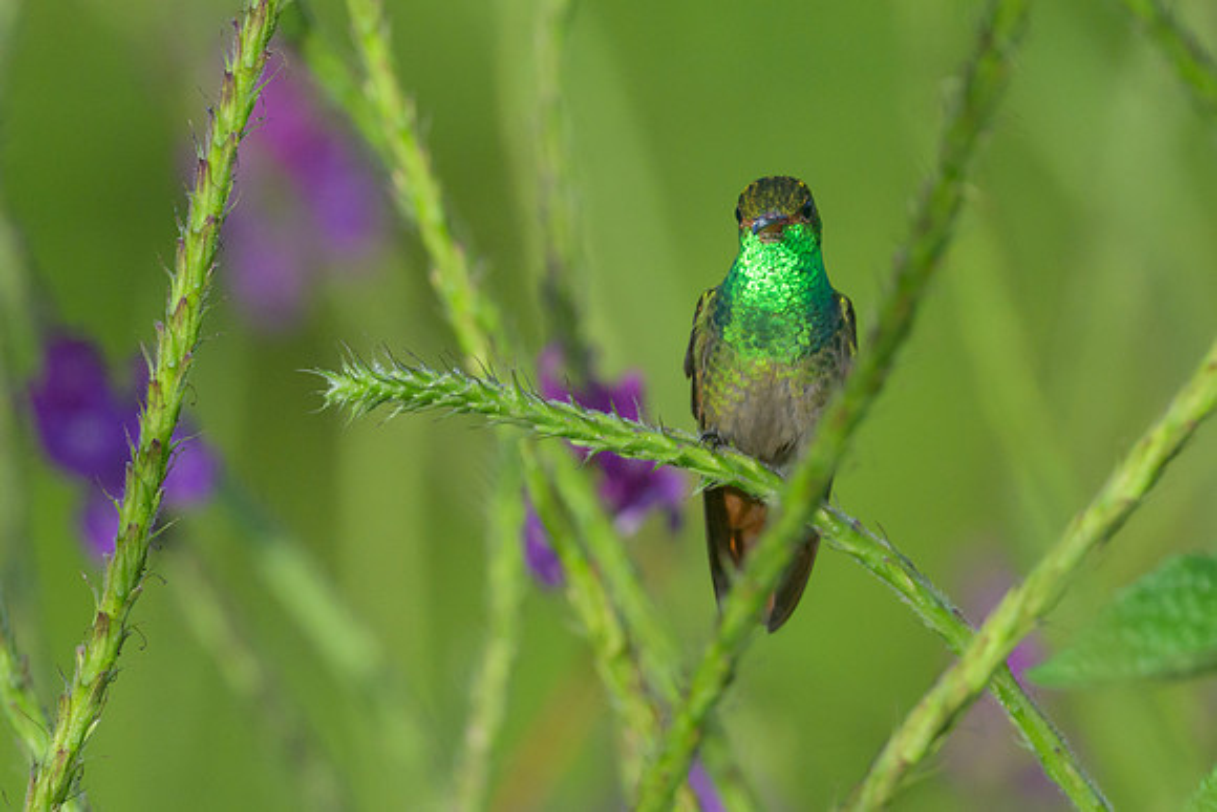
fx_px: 37517
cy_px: 294
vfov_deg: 1.2
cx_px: 773
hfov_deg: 1.9
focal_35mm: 1110
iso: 1100
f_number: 5.6
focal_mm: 500
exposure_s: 1/2500
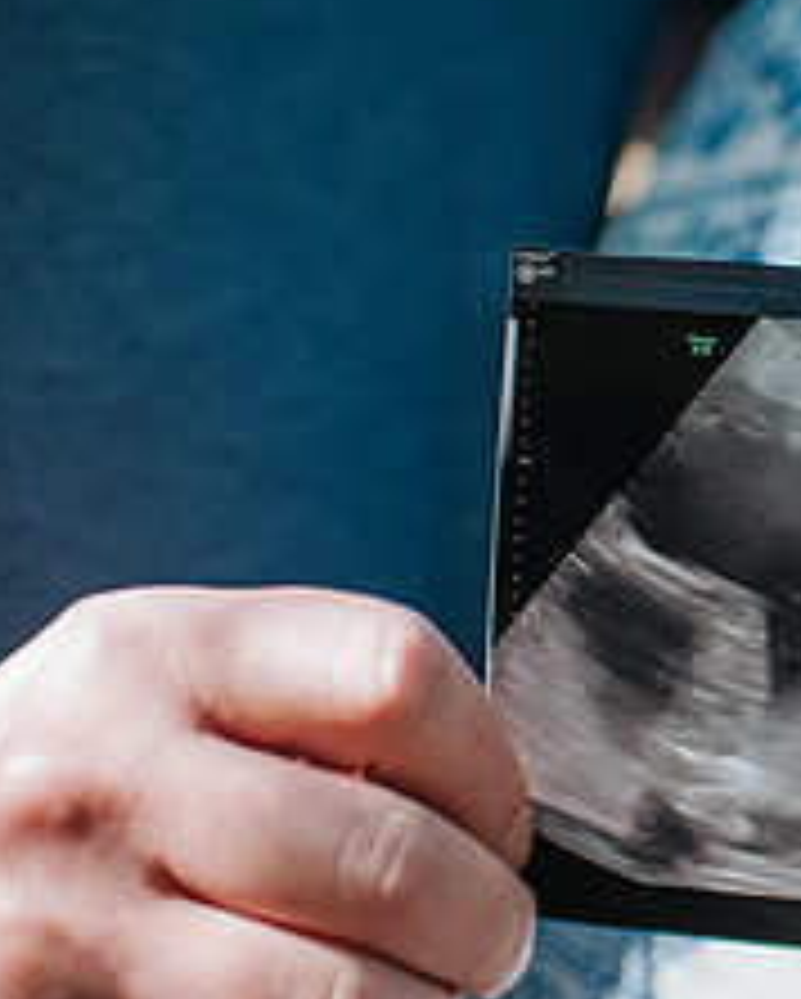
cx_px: 1000
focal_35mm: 92
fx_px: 2723
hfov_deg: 16.0
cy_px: 537
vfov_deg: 20.8
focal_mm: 35
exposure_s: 1/640
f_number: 2.2
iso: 250
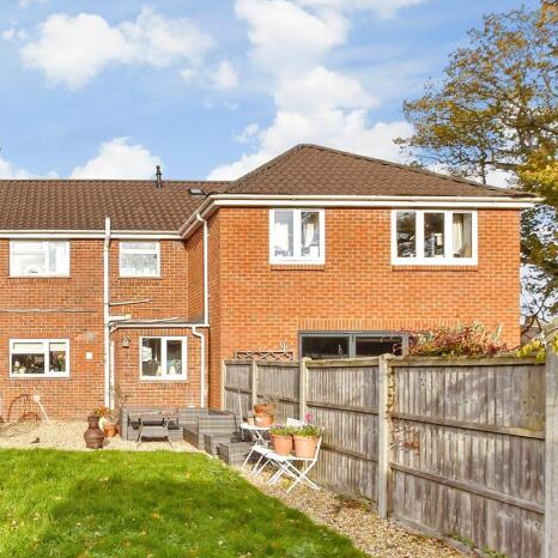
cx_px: 75
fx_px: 511
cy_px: 372
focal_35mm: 28
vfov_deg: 56.1
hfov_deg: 51.8
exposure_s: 1/640
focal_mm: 10
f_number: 8
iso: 400
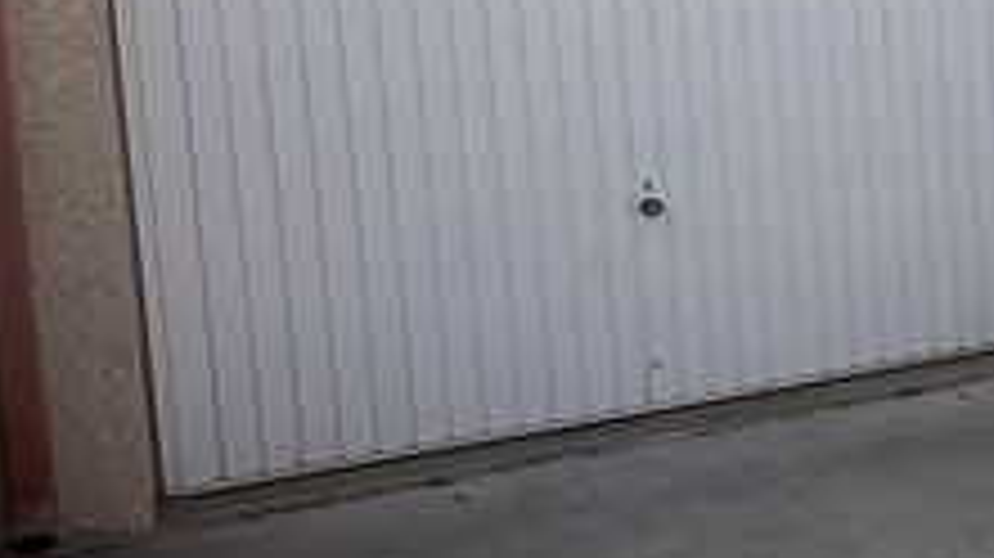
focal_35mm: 69
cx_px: 1457
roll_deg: +2.2
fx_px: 1818
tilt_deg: -5.0
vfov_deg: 17.3
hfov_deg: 24.4
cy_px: 99
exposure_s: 1/2611
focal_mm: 2.22
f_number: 2.2
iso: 50
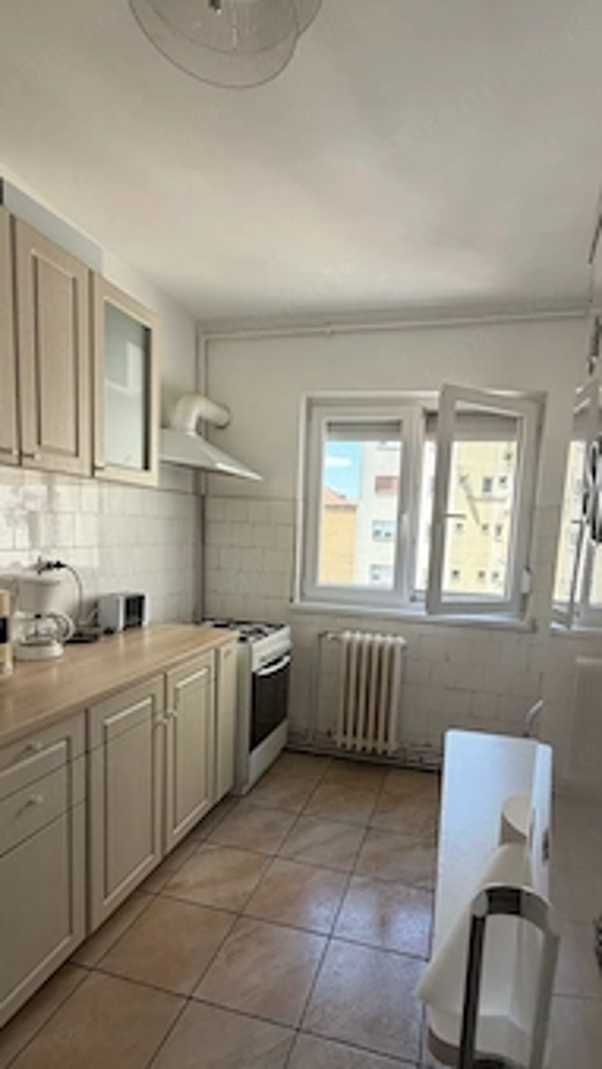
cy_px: 599
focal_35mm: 18
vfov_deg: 92.2
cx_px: 337
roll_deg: -2.2
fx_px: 510
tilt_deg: -8.5
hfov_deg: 60.9
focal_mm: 2.22
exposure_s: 1/121
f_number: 2.2
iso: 125
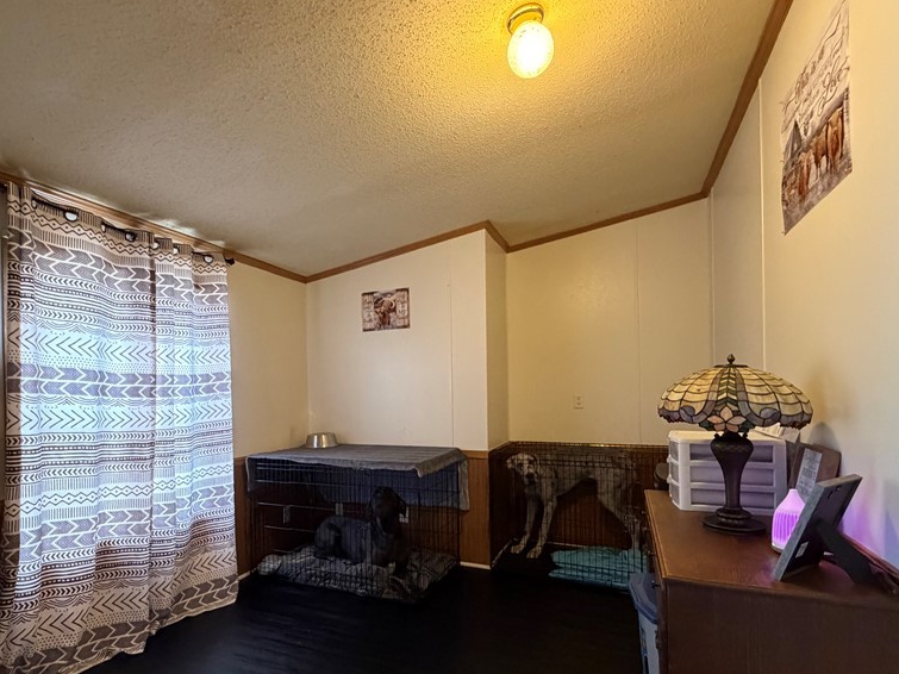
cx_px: 413
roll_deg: +1.0
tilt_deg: -0.7
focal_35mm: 19
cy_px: 392
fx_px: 493
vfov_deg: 68.2
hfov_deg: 84.5
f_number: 2.2
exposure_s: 1/60
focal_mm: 2.22
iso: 640
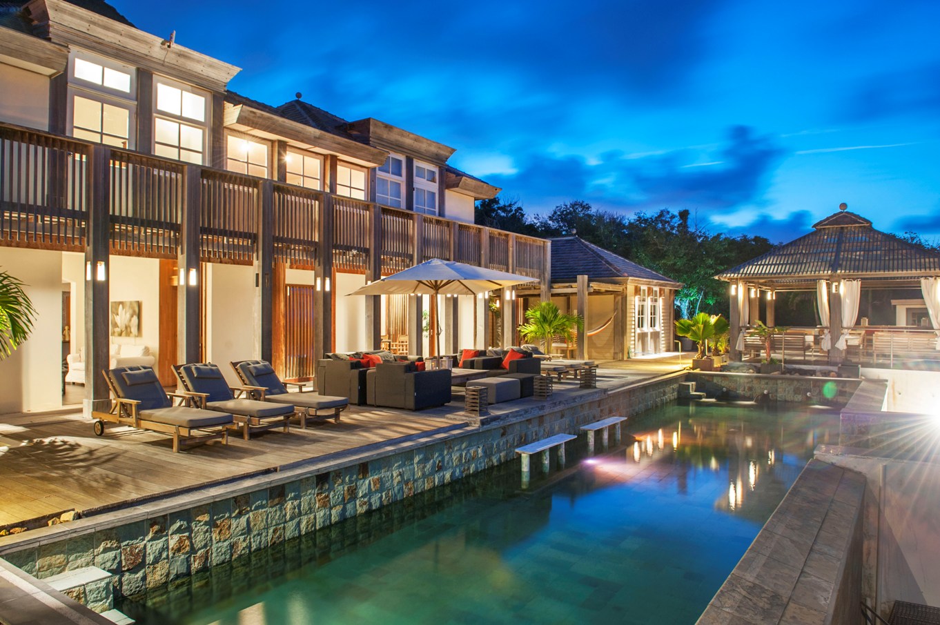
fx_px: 626
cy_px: 312
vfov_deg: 53.1
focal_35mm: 24
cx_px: 470
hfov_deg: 73.8
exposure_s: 25
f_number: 8
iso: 200
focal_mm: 24
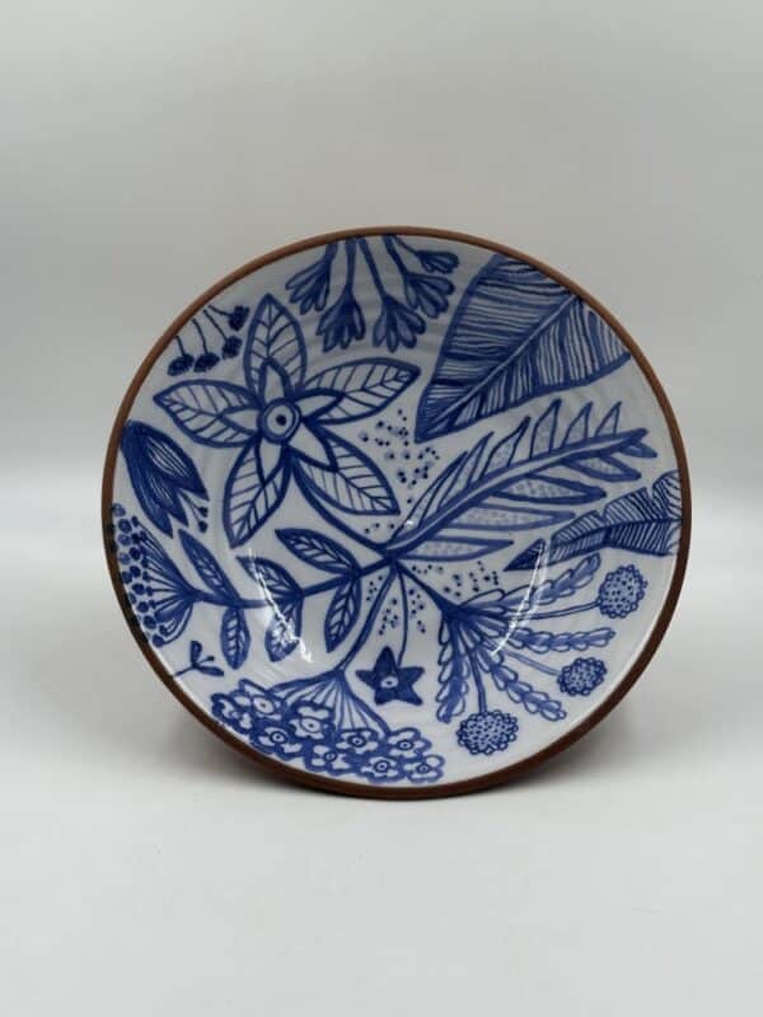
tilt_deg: -22.0
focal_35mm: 48
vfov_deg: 39.7
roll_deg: -1.5
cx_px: 382
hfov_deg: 30.3
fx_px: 1411
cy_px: 508
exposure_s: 1/424
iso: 64
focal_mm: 6.86
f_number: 1.78
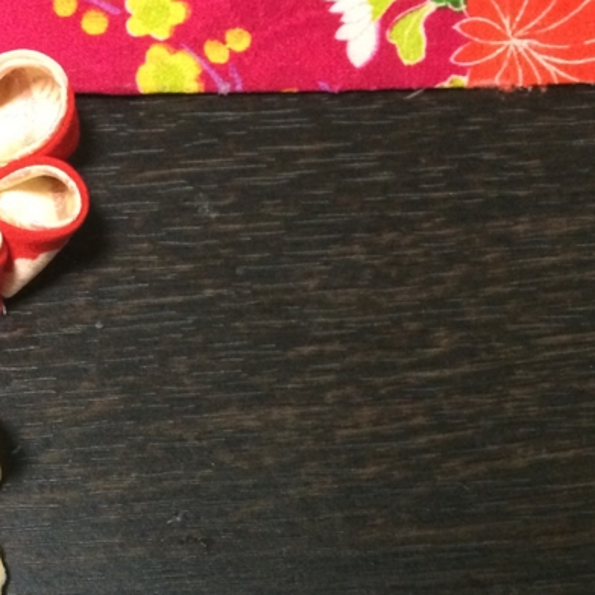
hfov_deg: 25.4
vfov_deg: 24.3
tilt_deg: -77.6
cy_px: 624
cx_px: 153
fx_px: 1303
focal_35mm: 67
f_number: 2.2
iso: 320
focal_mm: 4.15
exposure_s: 1/30
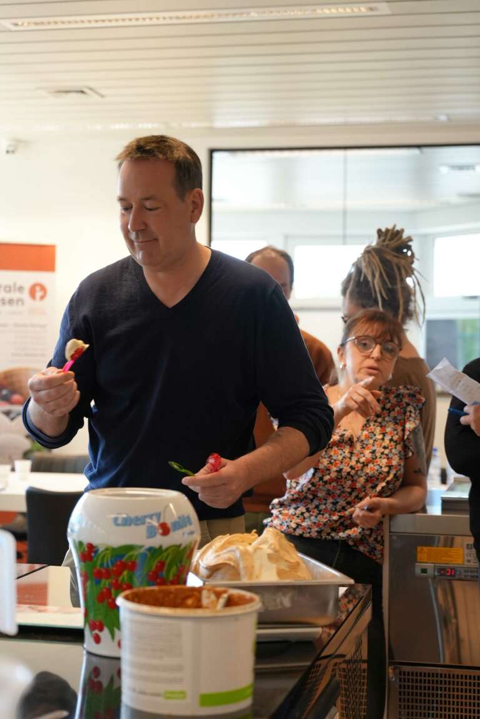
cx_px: 240
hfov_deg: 20.0
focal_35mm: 68
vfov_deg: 29.6
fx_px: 1358
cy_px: 360
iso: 640
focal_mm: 68
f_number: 4
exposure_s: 1/160
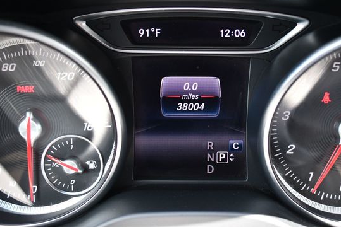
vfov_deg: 23.8
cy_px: 100
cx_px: 178
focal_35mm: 57
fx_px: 540
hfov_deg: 35.0
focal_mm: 24
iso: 800
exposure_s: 1/200
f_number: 4
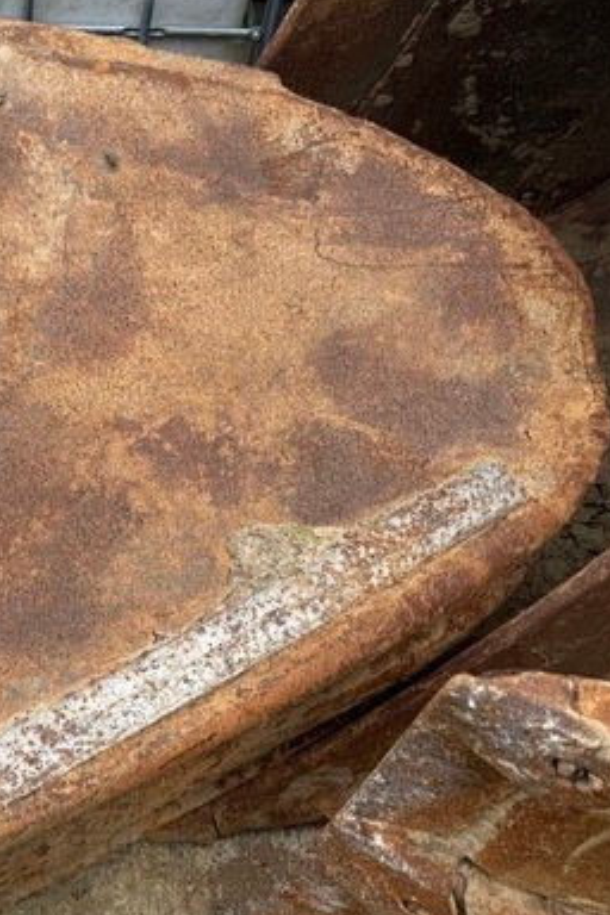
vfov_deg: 49.5
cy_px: 484
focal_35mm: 39
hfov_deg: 30.7
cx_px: -55
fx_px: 991
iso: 80
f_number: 1.78
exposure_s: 1/1522
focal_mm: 6.76
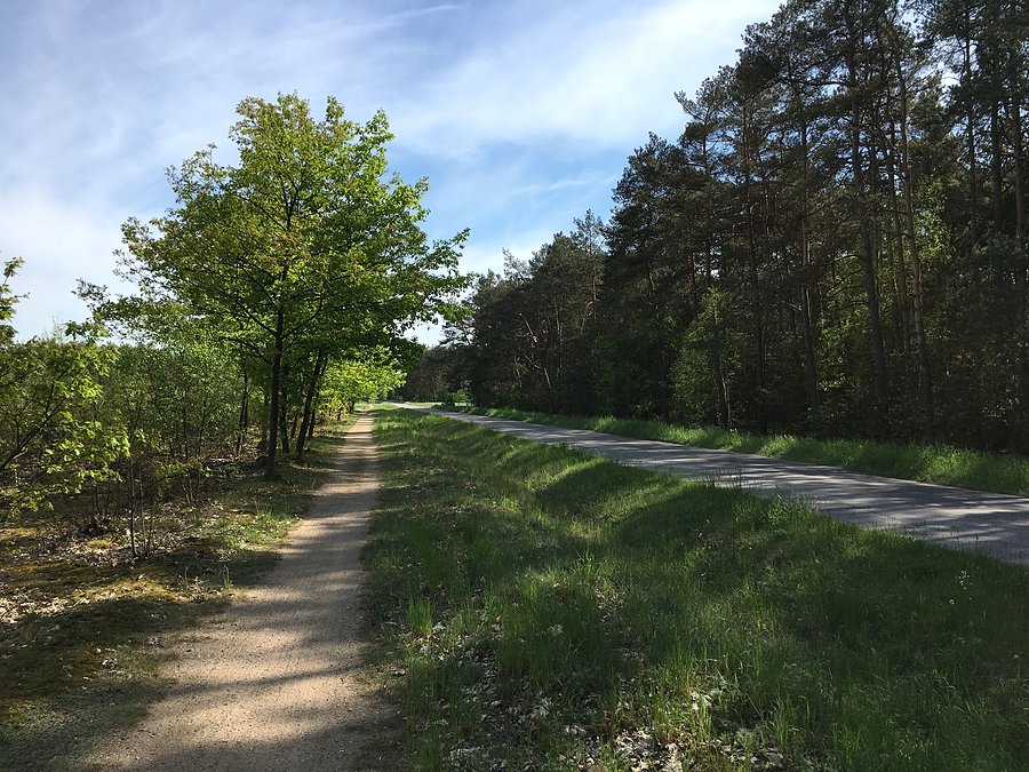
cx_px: 514
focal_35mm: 29
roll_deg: +0.2
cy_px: 386
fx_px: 862
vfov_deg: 48.2
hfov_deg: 61.7
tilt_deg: +0.4
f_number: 2.2
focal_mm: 4.15
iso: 25
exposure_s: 1/1115
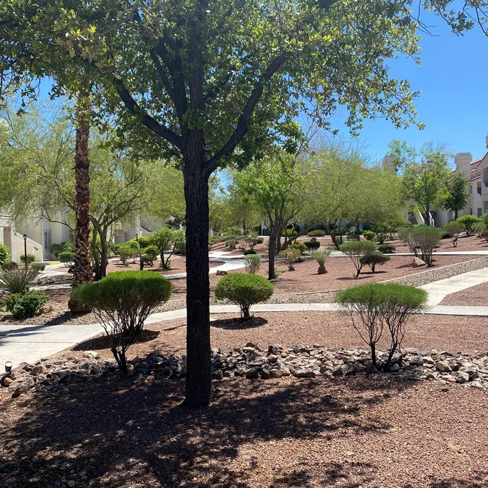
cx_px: 258
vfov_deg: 52.5
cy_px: 243
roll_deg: +1.1
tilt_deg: -0.6
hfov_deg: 52.5
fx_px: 494
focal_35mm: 31
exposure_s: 1/2571
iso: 32
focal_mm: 4.25
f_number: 1.8
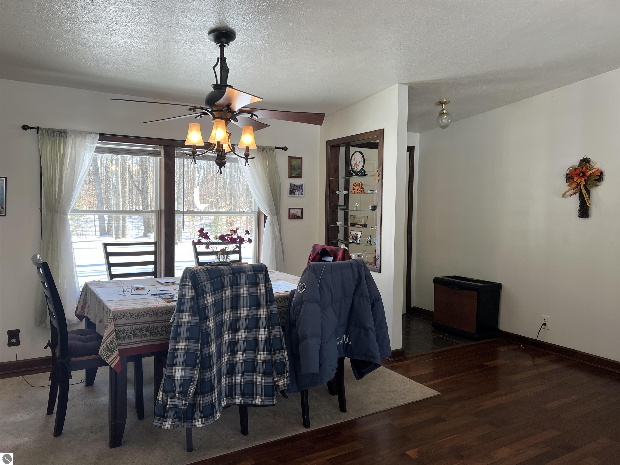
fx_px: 466
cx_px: 310
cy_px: 232
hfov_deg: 67.3
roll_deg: -1.0
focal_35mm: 26
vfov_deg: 53.1
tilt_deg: -3.6
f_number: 1.5
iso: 40
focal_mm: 5.7
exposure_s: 1/120
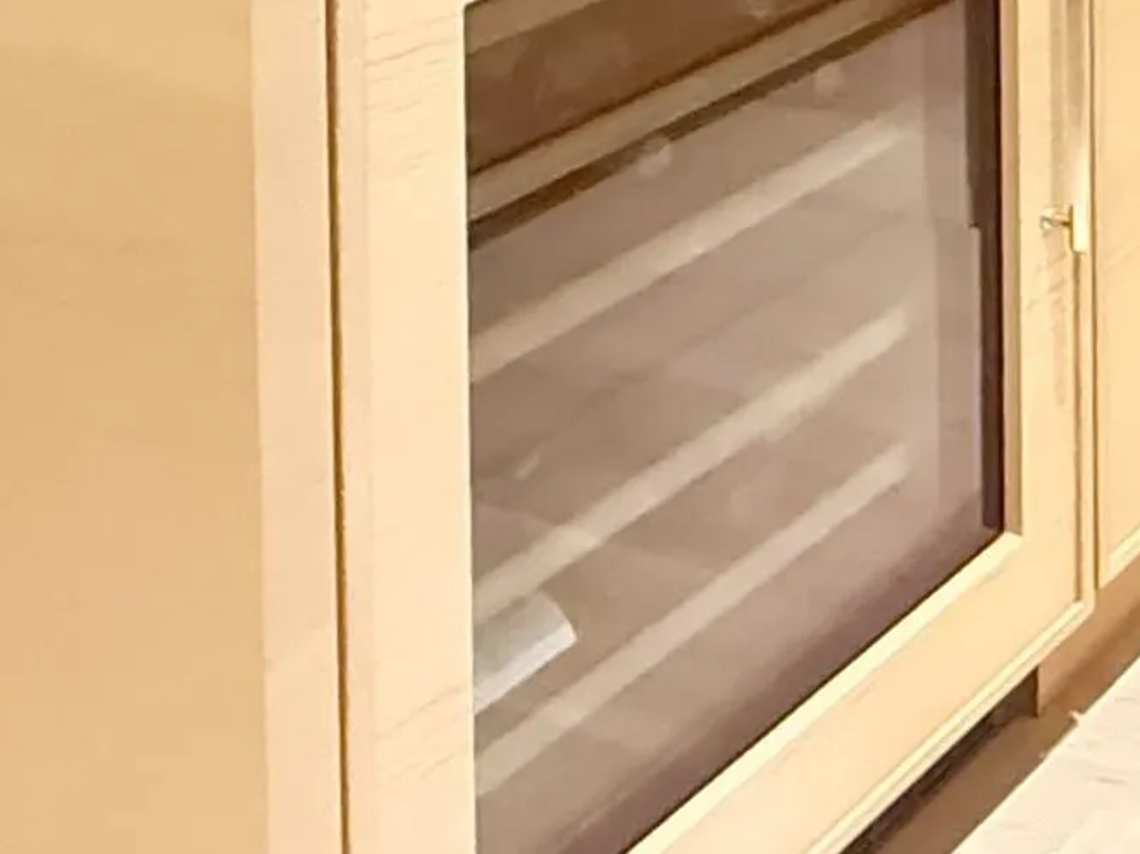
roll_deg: +0.1
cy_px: -621
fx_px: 2140
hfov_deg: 22.5
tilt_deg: -4.6
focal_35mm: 65
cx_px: 1844
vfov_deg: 18.4
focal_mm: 2.22
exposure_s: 1/60
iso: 1250
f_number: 2.2
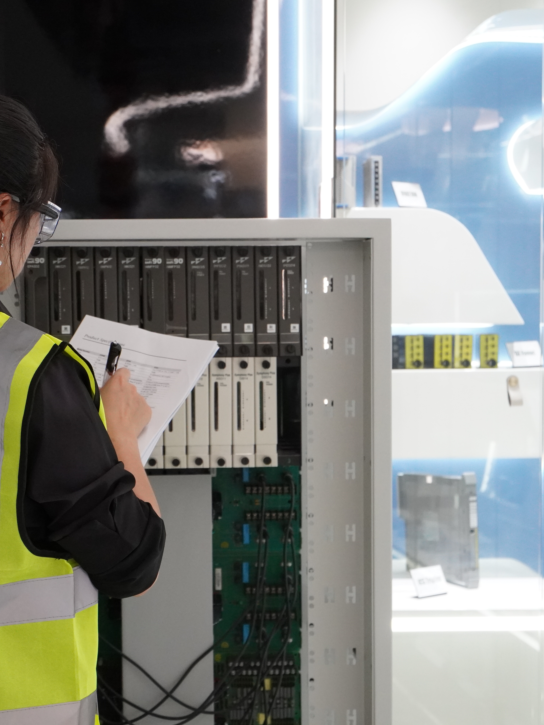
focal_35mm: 65
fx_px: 1362
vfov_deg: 29.8
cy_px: 362
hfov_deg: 22.5
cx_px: 188
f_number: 4
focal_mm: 30
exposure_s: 1/160
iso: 2500
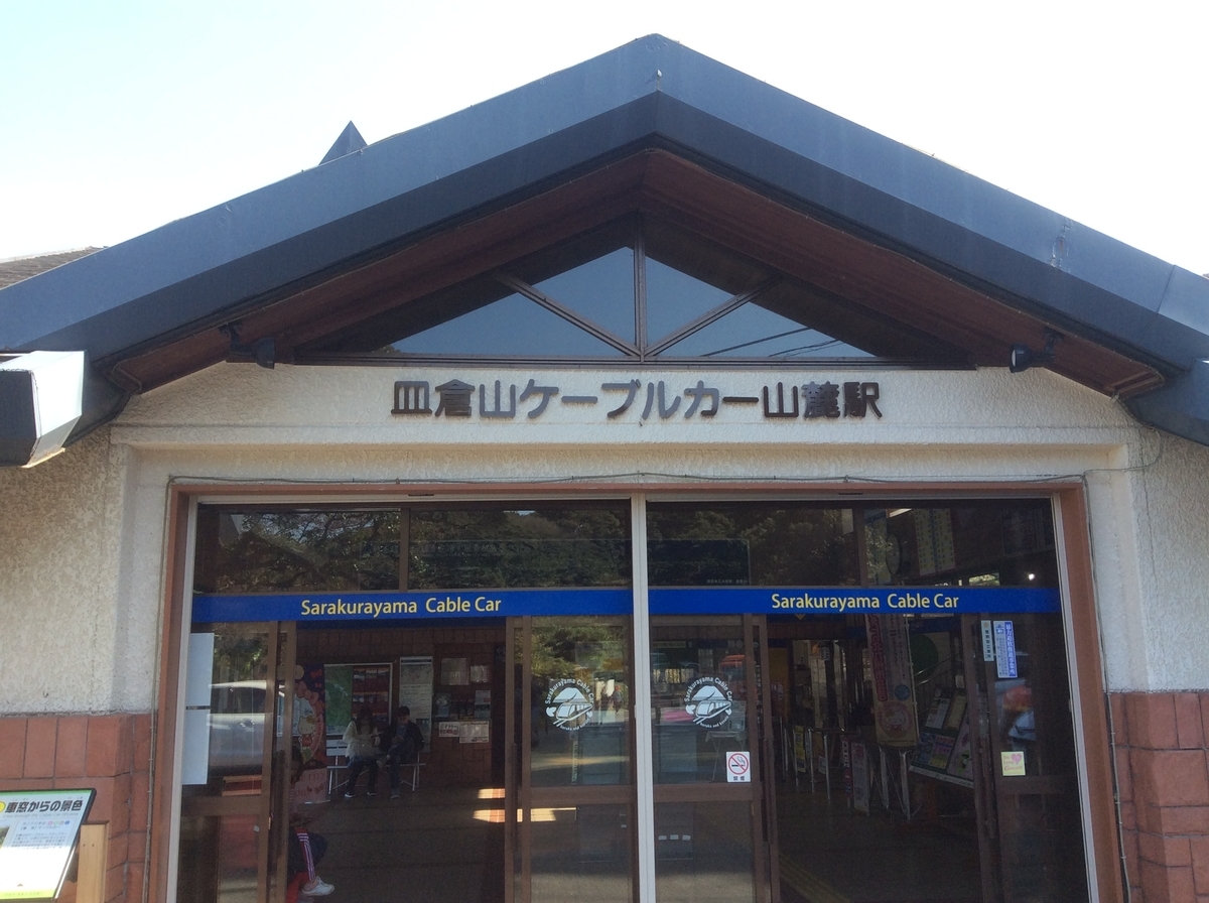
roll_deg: -0.2
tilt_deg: +10.7
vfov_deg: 44.0
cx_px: 604
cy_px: 452
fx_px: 1116
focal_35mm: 32
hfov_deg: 56.9
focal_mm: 3.3
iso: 32
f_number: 2.4
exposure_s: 1/256
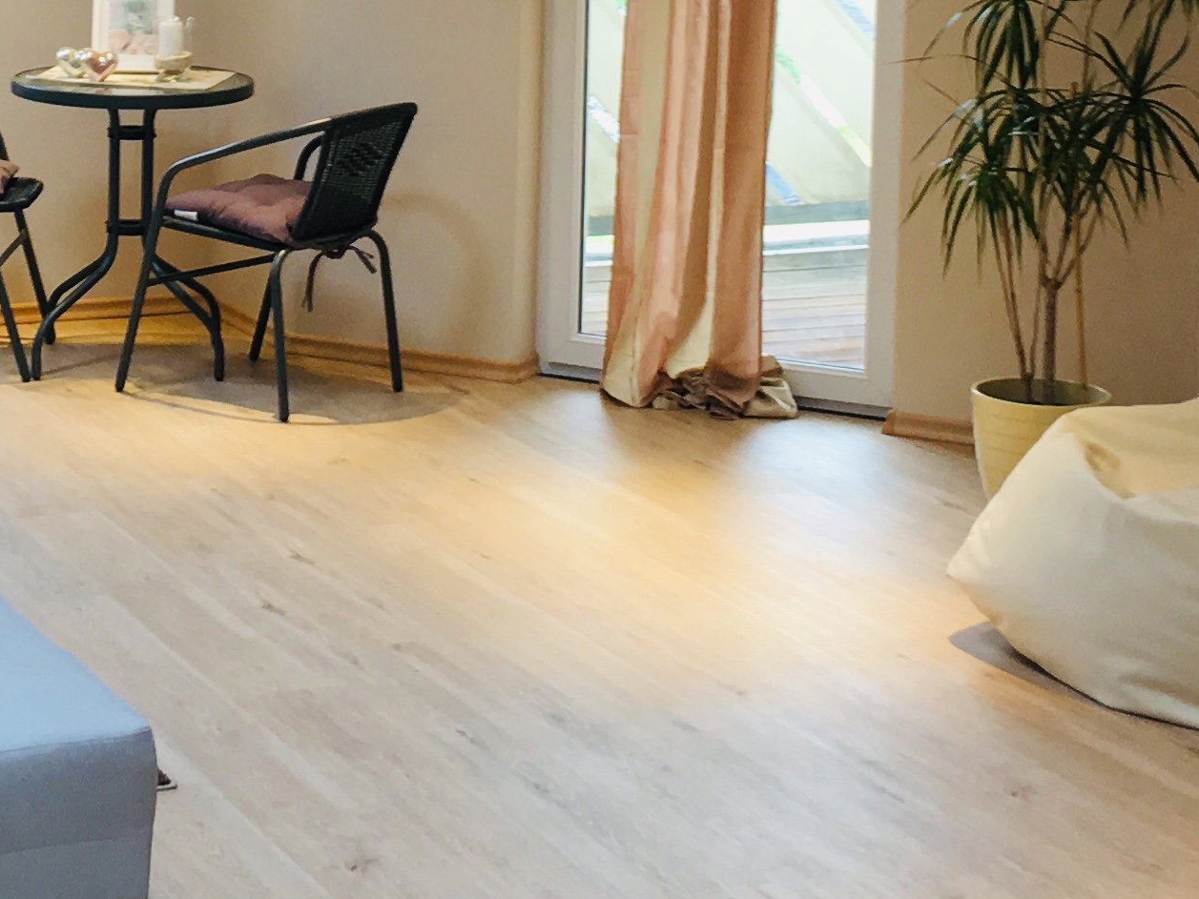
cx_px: 347
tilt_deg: -4.1
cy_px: -86
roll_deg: +0.1
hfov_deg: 21.0
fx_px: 3222
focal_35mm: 93
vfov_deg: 15.5
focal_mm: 4.15
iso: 40
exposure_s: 1/33
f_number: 2.2
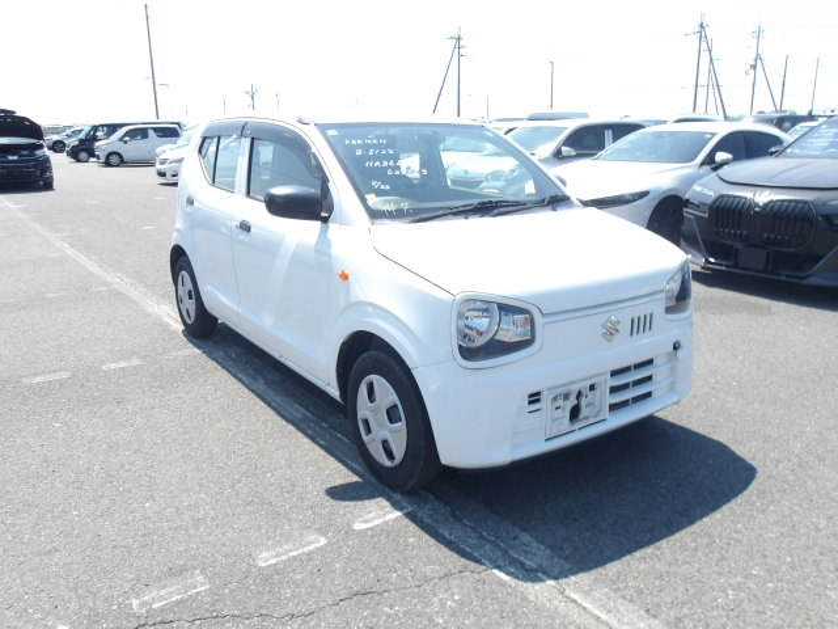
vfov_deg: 51.4
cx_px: 419
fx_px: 654
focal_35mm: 27
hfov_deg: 65.3
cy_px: 314
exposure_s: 1/60
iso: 100
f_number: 10.4
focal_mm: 4.9
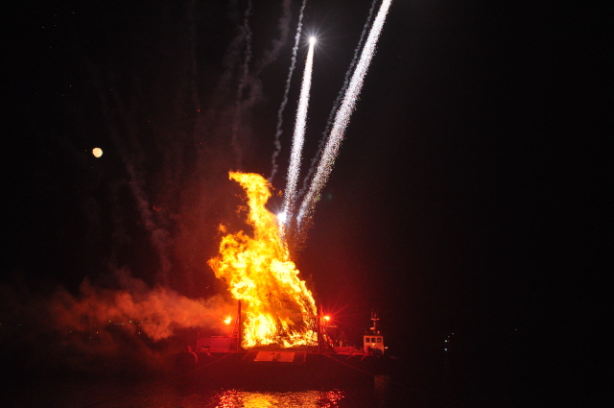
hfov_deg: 37.9
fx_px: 894
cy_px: 204
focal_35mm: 52
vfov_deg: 25.7
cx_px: 307
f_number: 7.1
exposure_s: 1/320
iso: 1600
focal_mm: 35
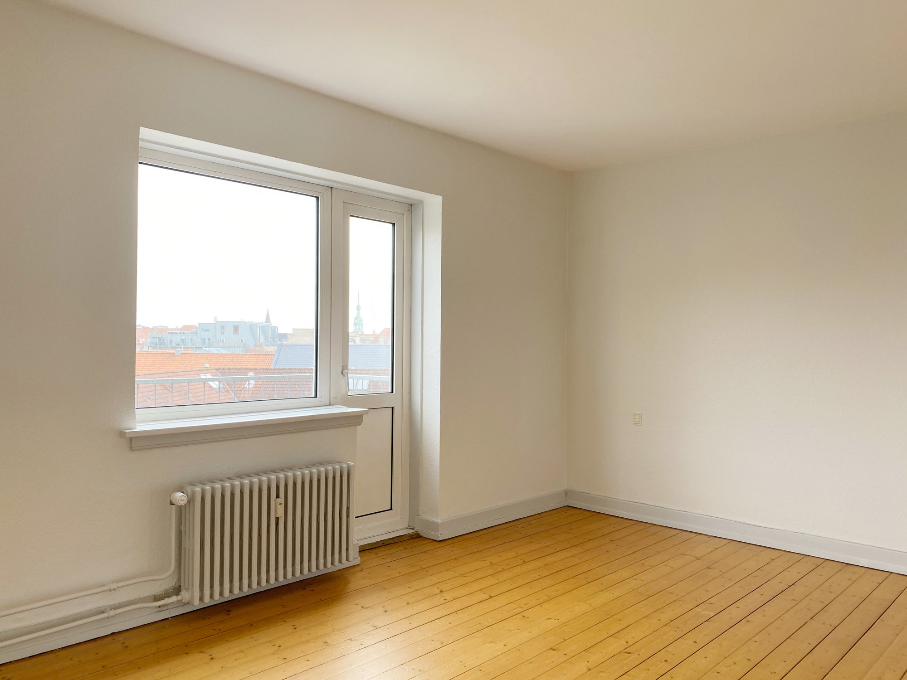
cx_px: 454
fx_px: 681
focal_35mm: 26
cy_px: 340
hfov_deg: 67.3
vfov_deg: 53.1
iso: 32
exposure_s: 1/122
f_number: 1.8
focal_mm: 4.25
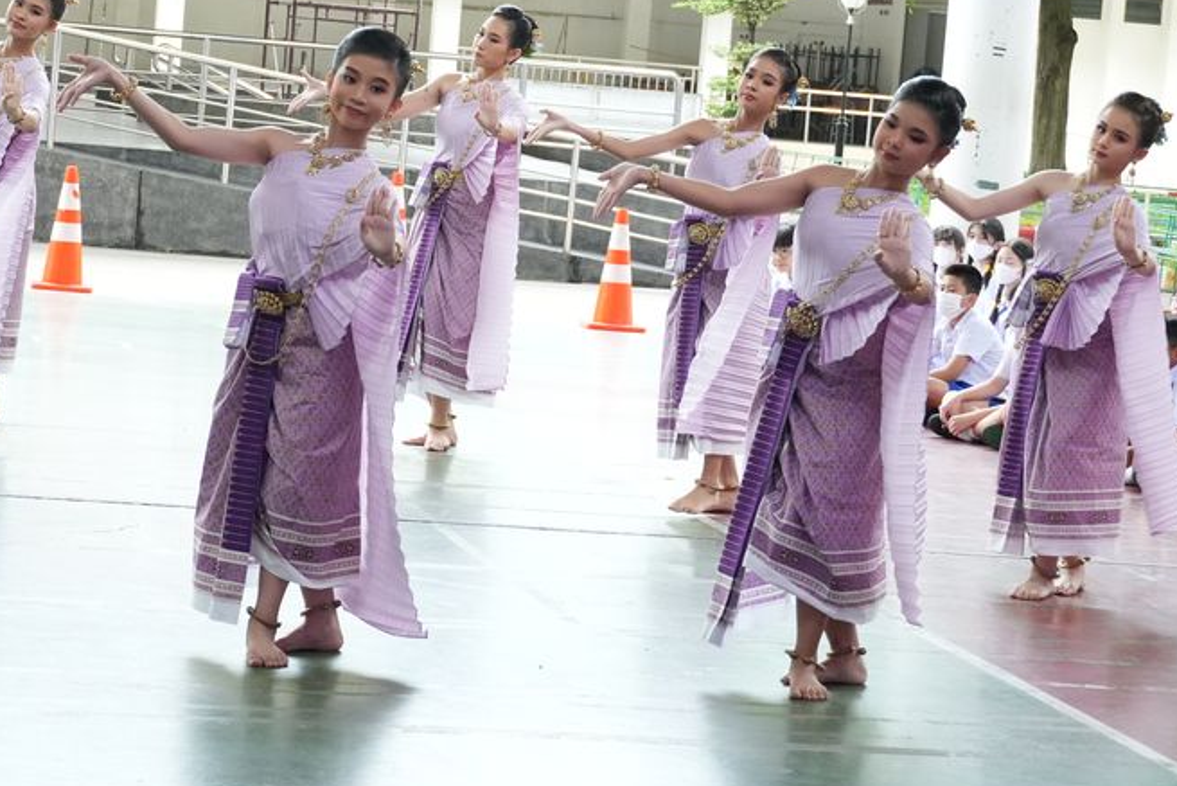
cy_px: 219
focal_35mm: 116
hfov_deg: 17.6
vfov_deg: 11.8
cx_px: 414
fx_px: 3789
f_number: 5
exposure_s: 1/200
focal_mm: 45
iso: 2500
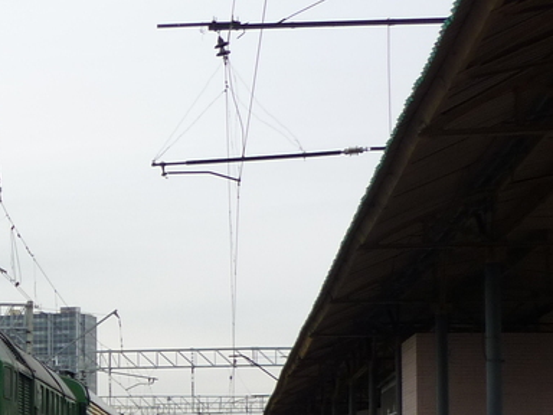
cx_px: -262
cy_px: 395
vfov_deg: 12.0
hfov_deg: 15.0
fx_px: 1949
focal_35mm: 122
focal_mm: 6.4
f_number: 3
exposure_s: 1/50
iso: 80
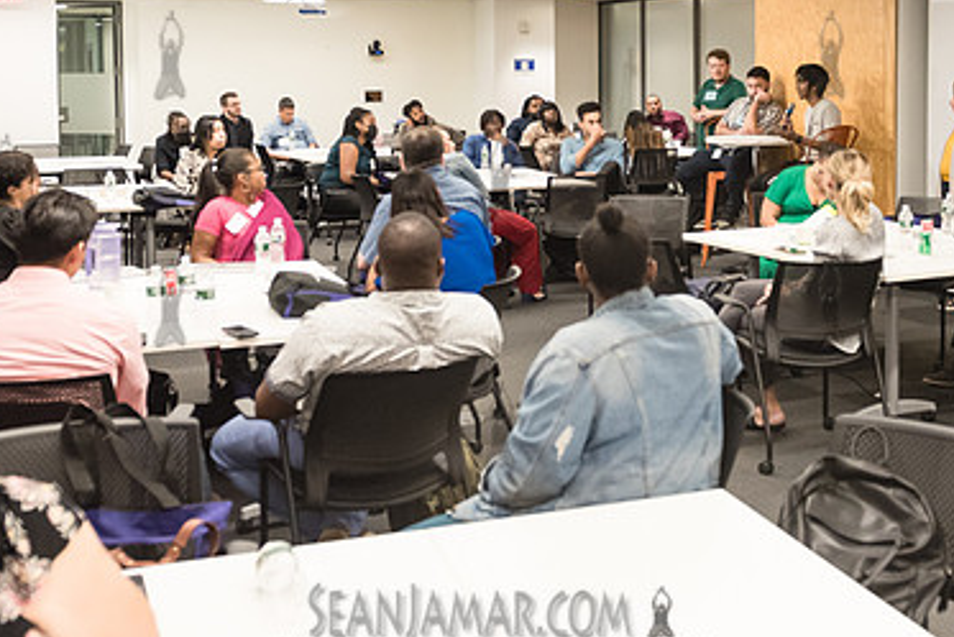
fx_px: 1272
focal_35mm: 48
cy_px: 127
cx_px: 563
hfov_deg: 40.9
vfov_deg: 27.5
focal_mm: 27
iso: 2500
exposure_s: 1/250
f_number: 4
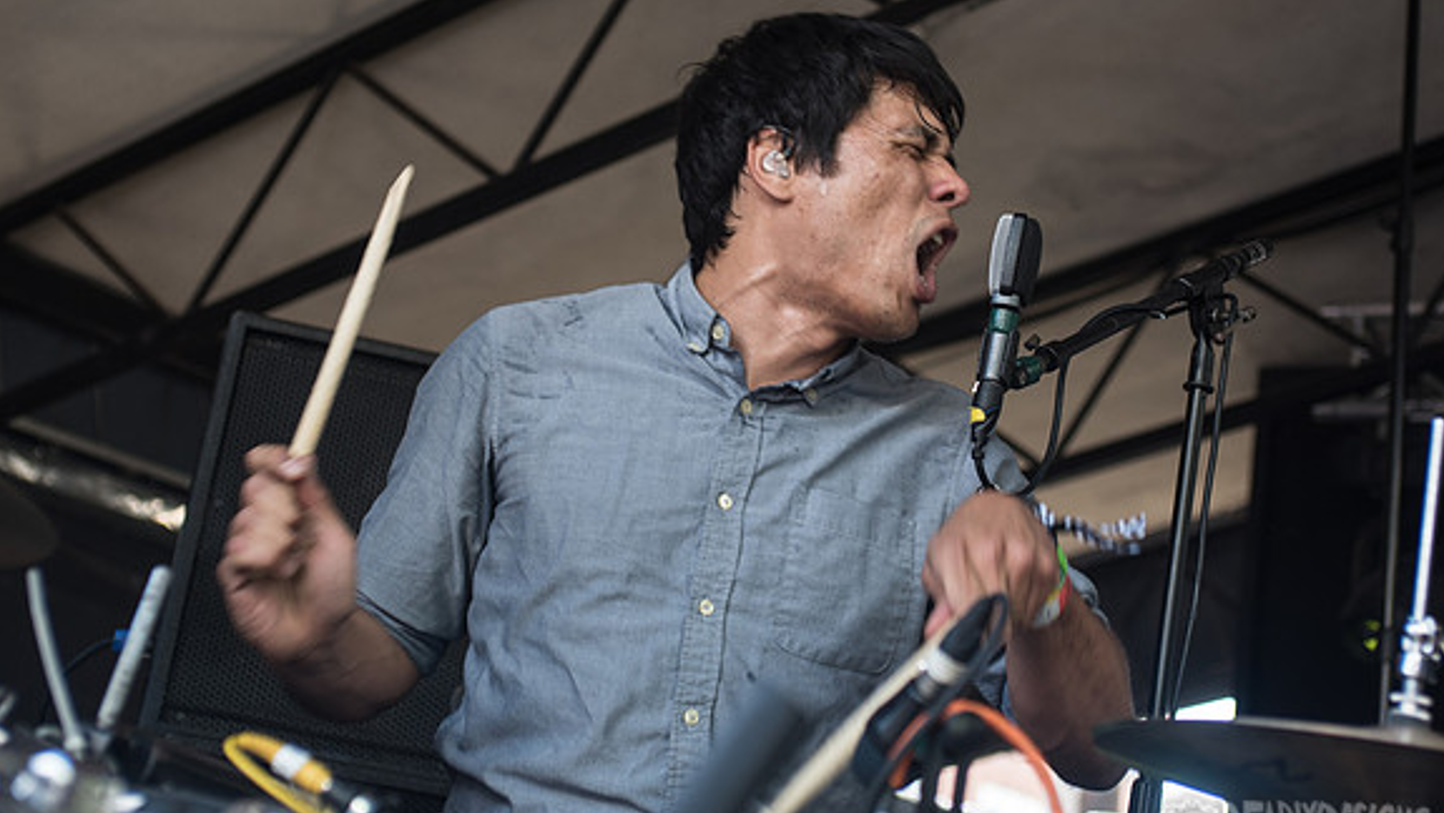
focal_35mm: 68
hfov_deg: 31.0
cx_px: 723
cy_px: 287
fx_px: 2605
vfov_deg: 17.7
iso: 250
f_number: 3.5
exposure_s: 1/160
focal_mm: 52
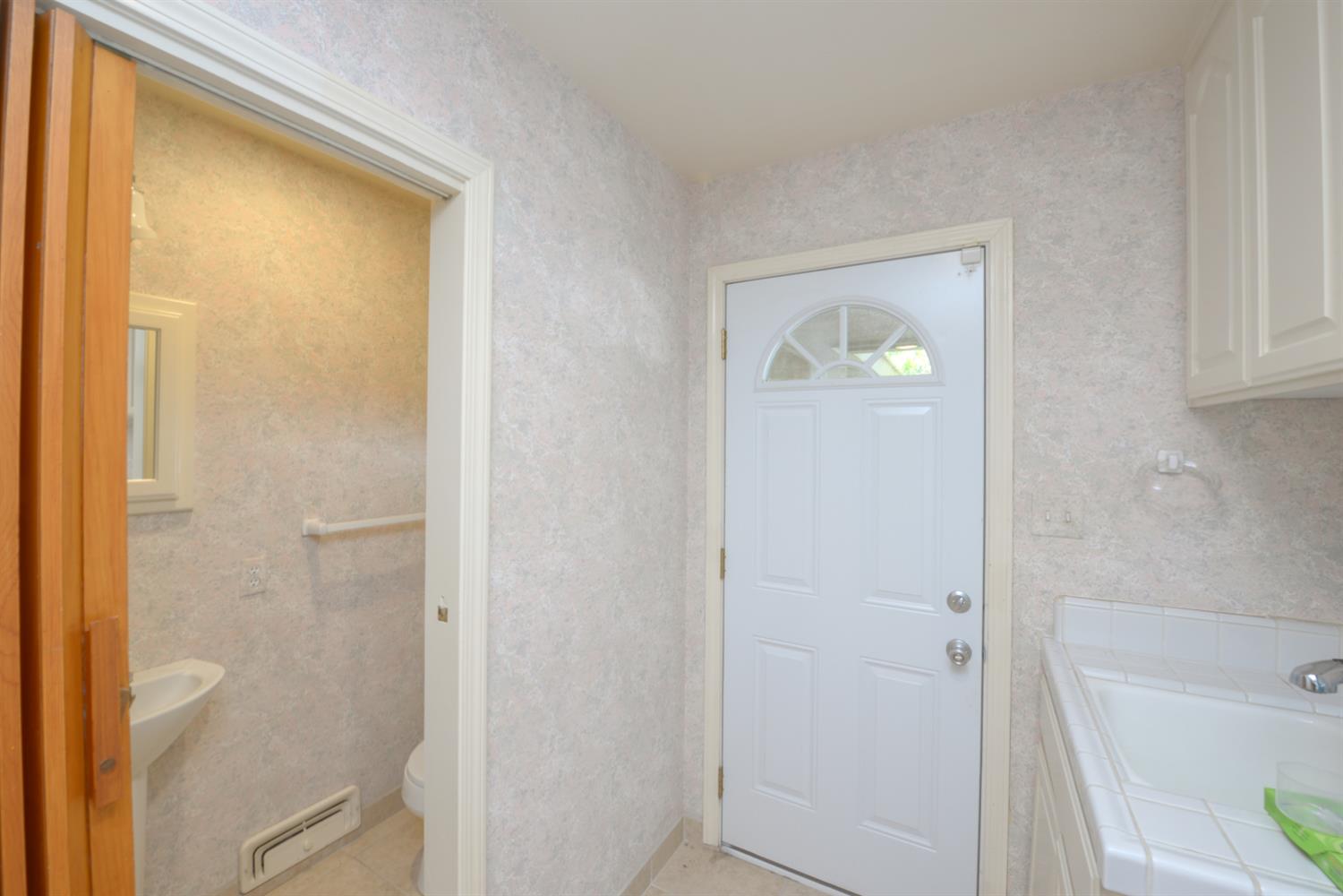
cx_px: 672
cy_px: 448
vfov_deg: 81.2
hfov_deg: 104.3
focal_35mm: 14
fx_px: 522
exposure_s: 1/5
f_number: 10
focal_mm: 14
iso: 400
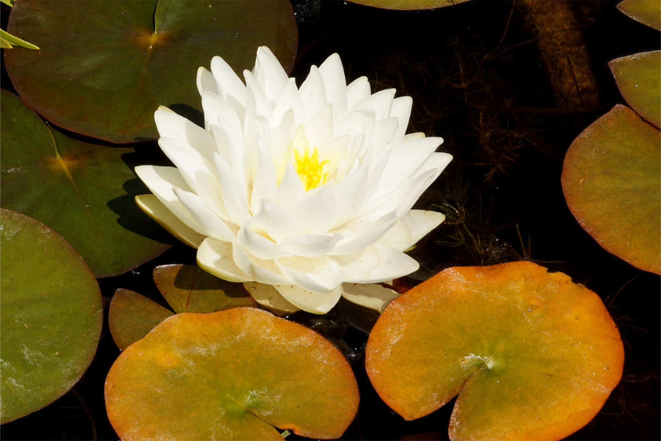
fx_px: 2754
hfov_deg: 13.7
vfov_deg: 9.1
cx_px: 330
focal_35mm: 150
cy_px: 220
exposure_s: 1/160
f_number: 13
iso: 160
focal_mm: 100
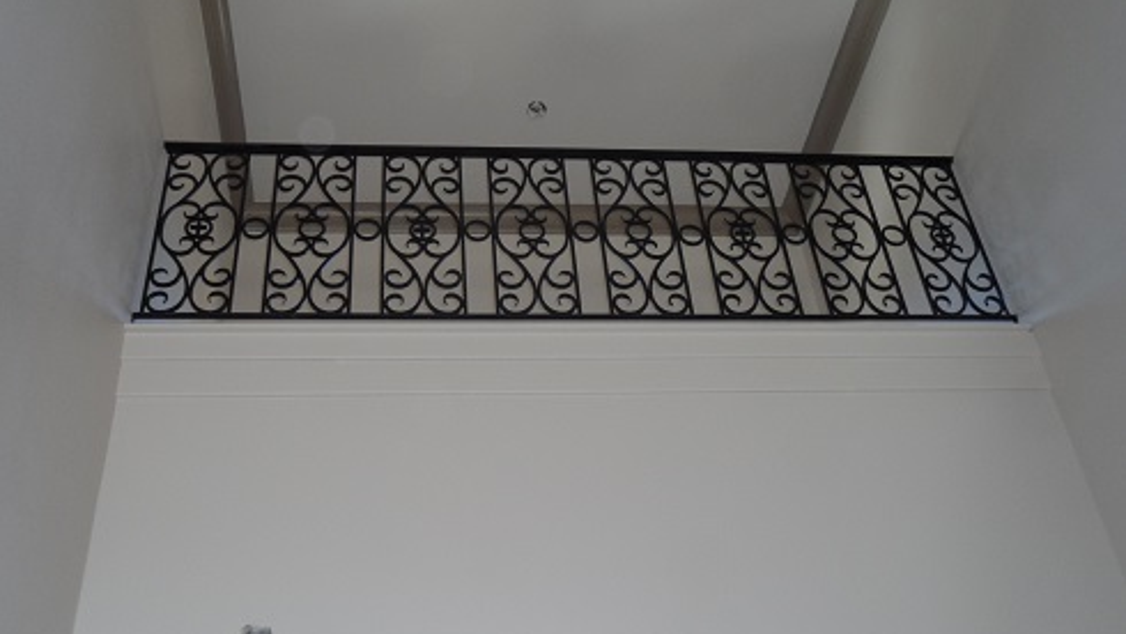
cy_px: 272
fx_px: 1195
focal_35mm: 40
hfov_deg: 50.5
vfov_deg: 29.7
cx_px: 556
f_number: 3.8
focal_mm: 6.6
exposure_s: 1/30
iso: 200
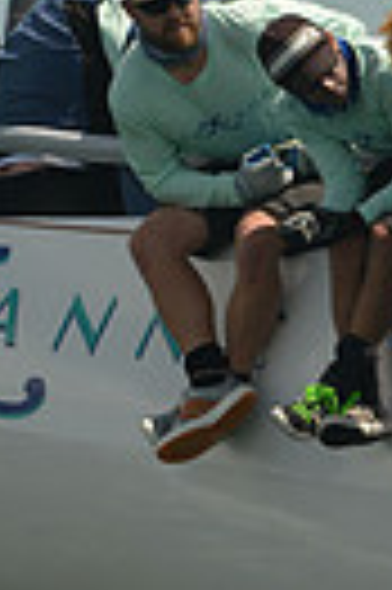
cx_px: 133
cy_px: 149
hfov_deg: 2.0
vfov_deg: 3.0
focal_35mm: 688
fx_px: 11266
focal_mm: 155
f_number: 7.1
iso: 400
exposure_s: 1/800
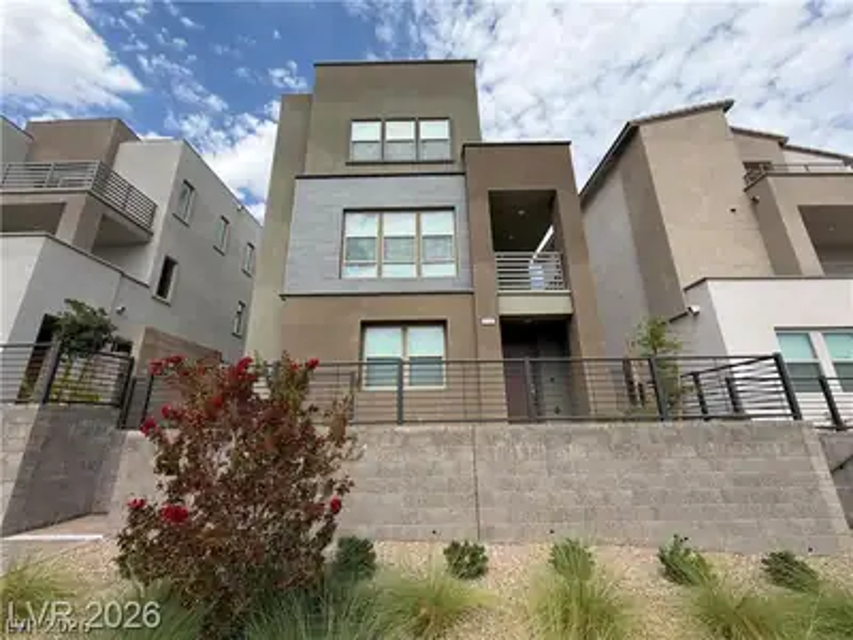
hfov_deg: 102.1
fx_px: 345
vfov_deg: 85.7
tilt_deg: +15.4
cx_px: 426
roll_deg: +0.9
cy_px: 320
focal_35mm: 14
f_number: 2.2
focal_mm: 2.22
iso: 25
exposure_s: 1/770
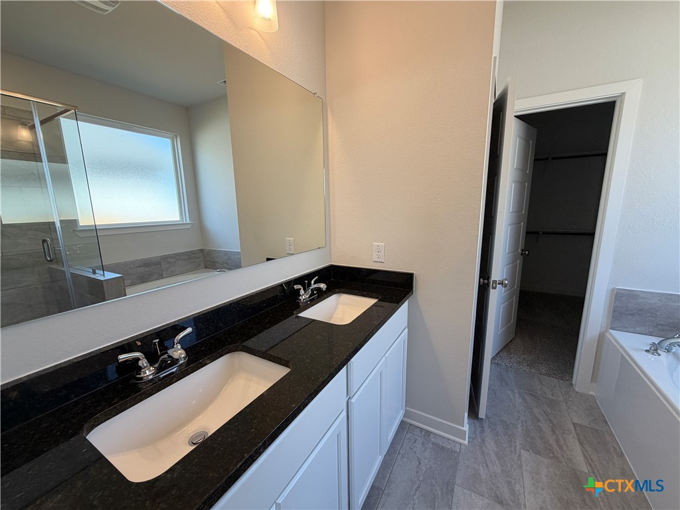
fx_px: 275
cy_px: 255
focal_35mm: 14
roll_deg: +1.7
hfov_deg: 102.1
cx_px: 340
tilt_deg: -12.0
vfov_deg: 85.7
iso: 100
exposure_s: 1/120
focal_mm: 2.22
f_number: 2.2
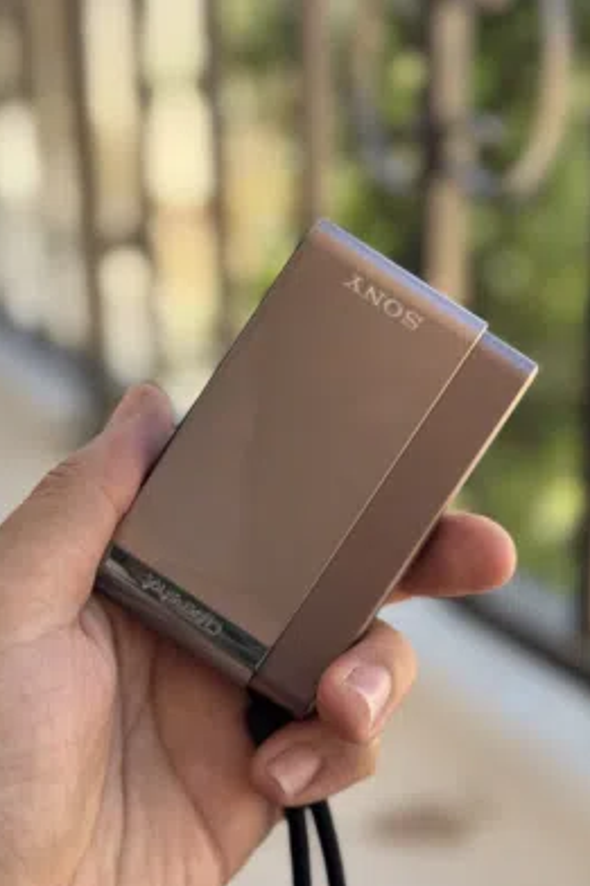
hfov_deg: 26.5
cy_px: 450
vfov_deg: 38.9
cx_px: 316
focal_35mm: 51
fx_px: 1255
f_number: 1.78
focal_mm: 6.76
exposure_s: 1/360
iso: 64
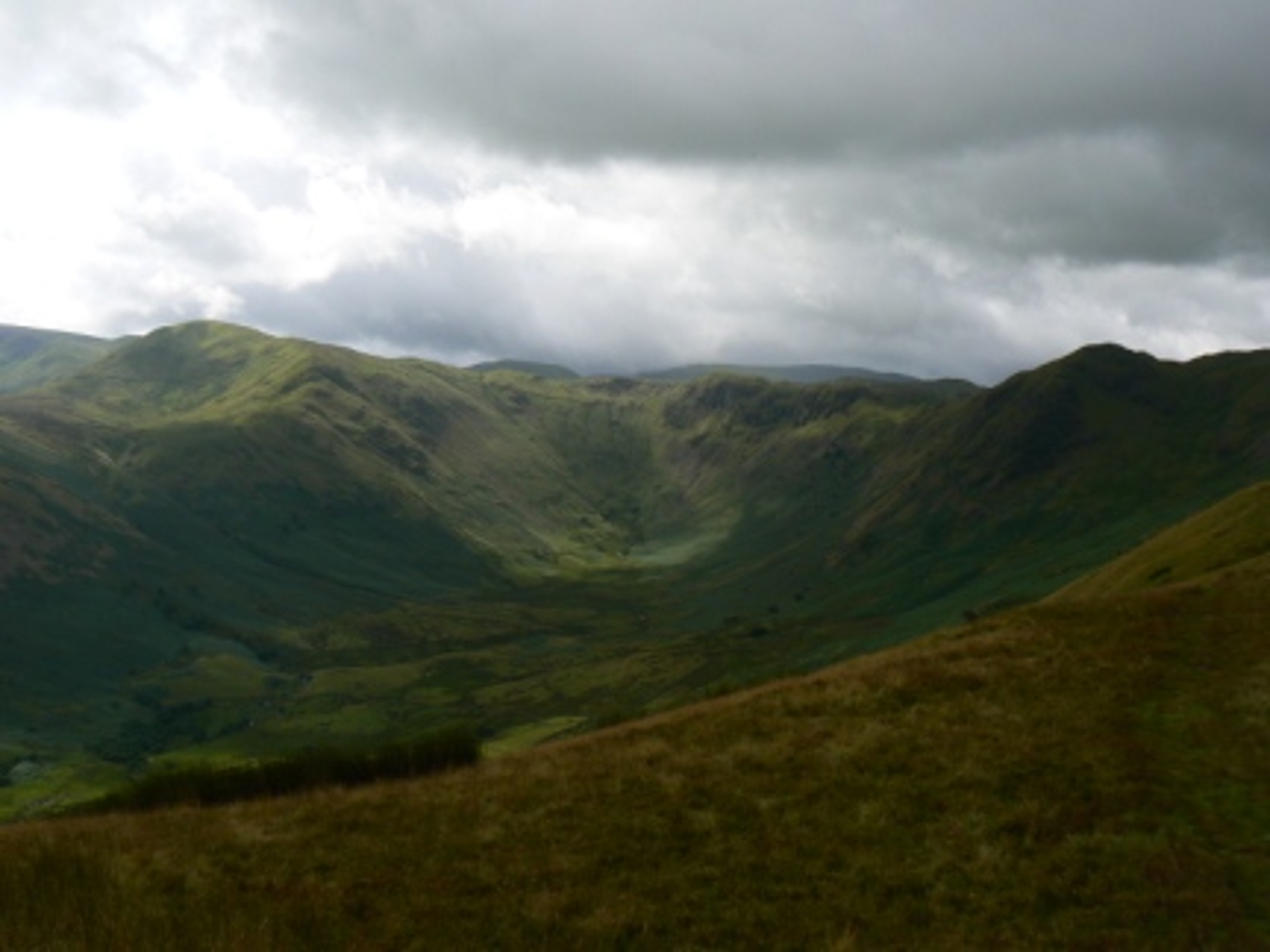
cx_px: 635
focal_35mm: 36
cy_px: 476
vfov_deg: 39.7
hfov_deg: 51.4
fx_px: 1321
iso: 80
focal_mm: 6
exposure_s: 1/400
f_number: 5.6
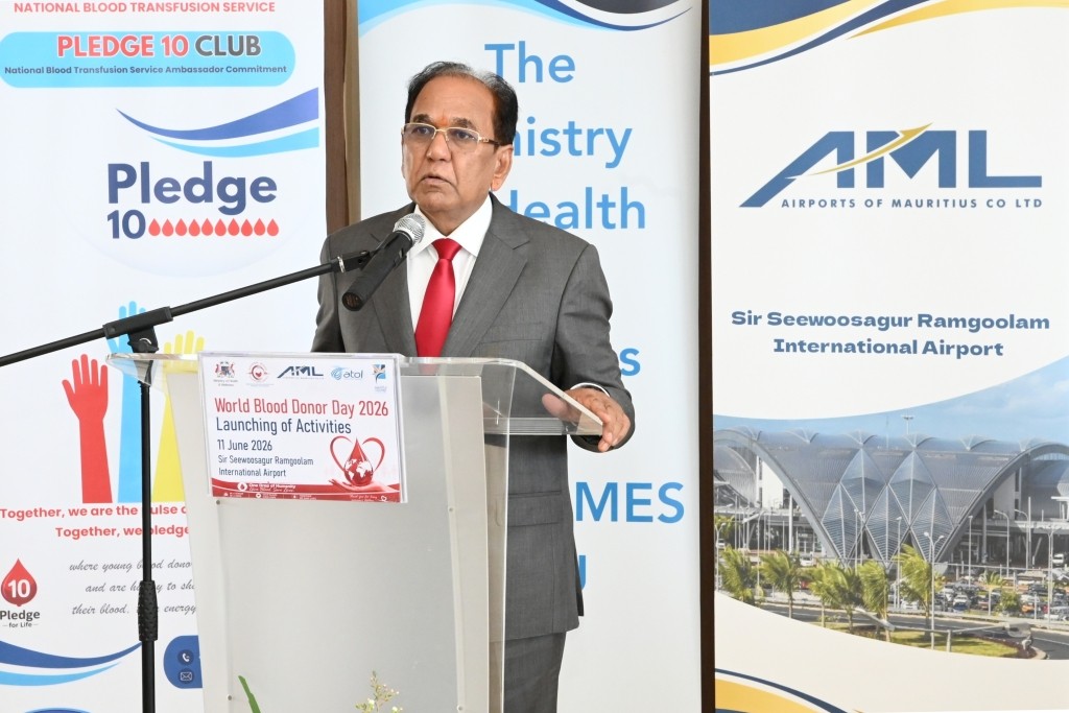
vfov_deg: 19.5
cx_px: 534
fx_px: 2079
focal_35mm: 70
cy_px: 356
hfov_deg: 28.8
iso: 5000
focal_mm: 70
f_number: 11
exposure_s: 1/160
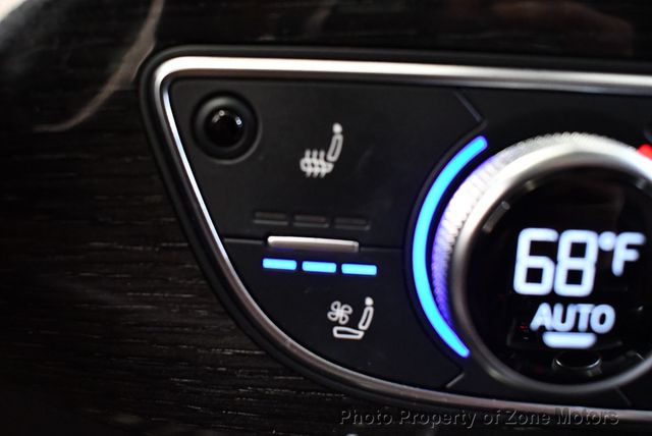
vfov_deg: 36.9
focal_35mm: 36
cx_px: 326
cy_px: 218
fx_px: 653
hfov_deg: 53.1
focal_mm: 18
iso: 4000
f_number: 3.5
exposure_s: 1/60
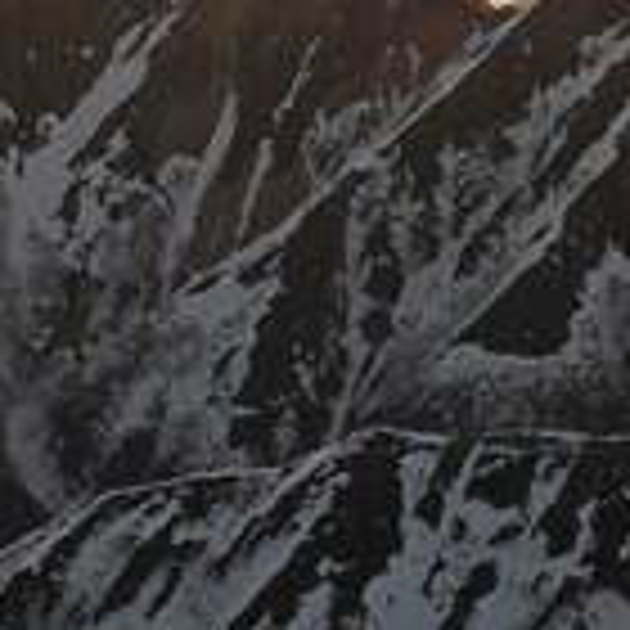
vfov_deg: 4.9
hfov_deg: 4.9
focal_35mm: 354
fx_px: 7298
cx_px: -189
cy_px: 792
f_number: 9
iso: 100
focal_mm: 32.5
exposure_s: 1/60
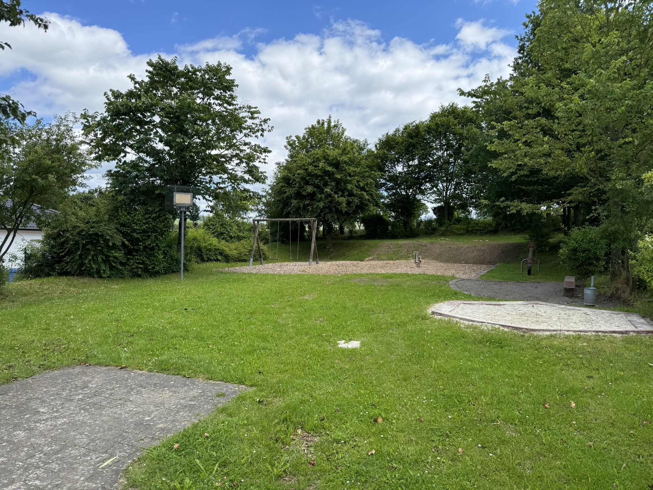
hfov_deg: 71.6
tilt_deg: -0.1
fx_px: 453
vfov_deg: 56.8
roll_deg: -0.4
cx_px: 326
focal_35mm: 24
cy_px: 245
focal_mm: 6.76
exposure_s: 1/1767
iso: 80
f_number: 1.78
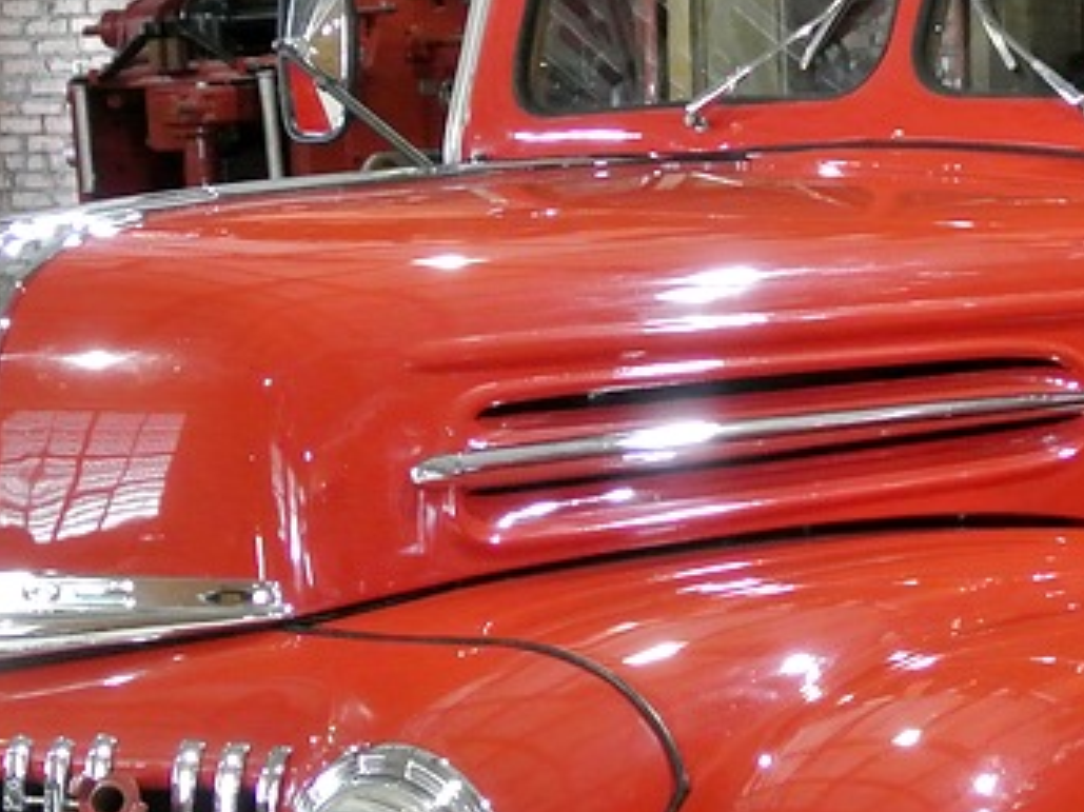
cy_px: 613
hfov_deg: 19.3
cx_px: 826
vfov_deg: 14.6
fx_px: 3162
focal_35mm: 101
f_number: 3.5
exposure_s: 1/13
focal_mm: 11.4
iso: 800
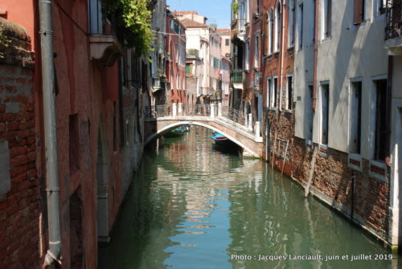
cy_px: 134
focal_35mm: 46
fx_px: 520
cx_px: 201
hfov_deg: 42.3
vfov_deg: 29.0
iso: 100
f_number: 16
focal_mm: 31
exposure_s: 1/40
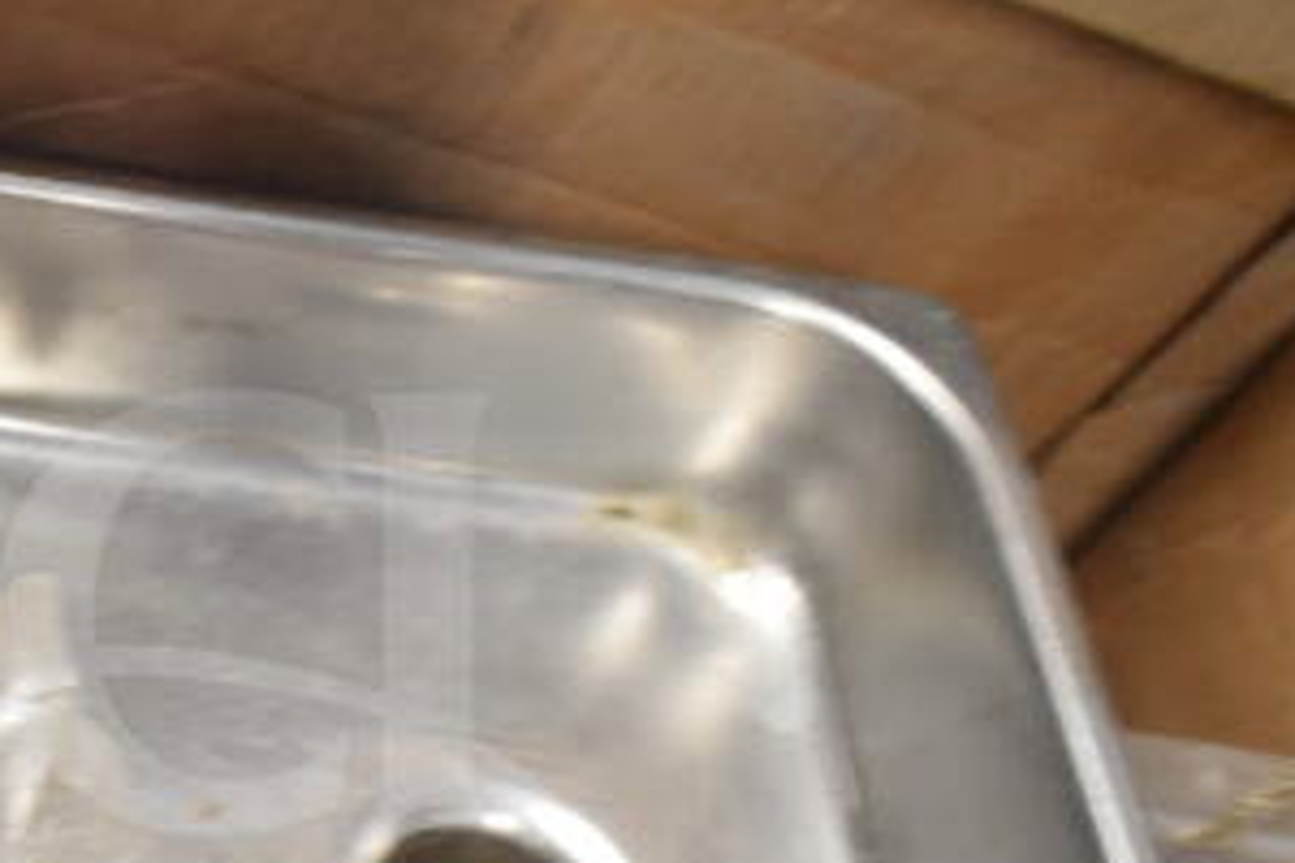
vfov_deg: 21.9
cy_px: 736
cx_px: 99
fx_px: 2194
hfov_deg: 31.2
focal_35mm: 61
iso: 1600
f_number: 3.5
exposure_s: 1/50
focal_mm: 20
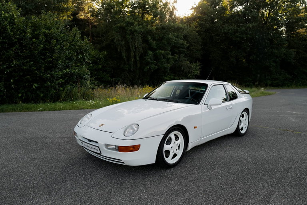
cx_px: 154
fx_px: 239
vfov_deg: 46.5
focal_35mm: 28
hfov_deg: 65.4
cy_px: 102
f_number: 3.2
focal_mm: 28
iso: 100
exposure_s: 1/80
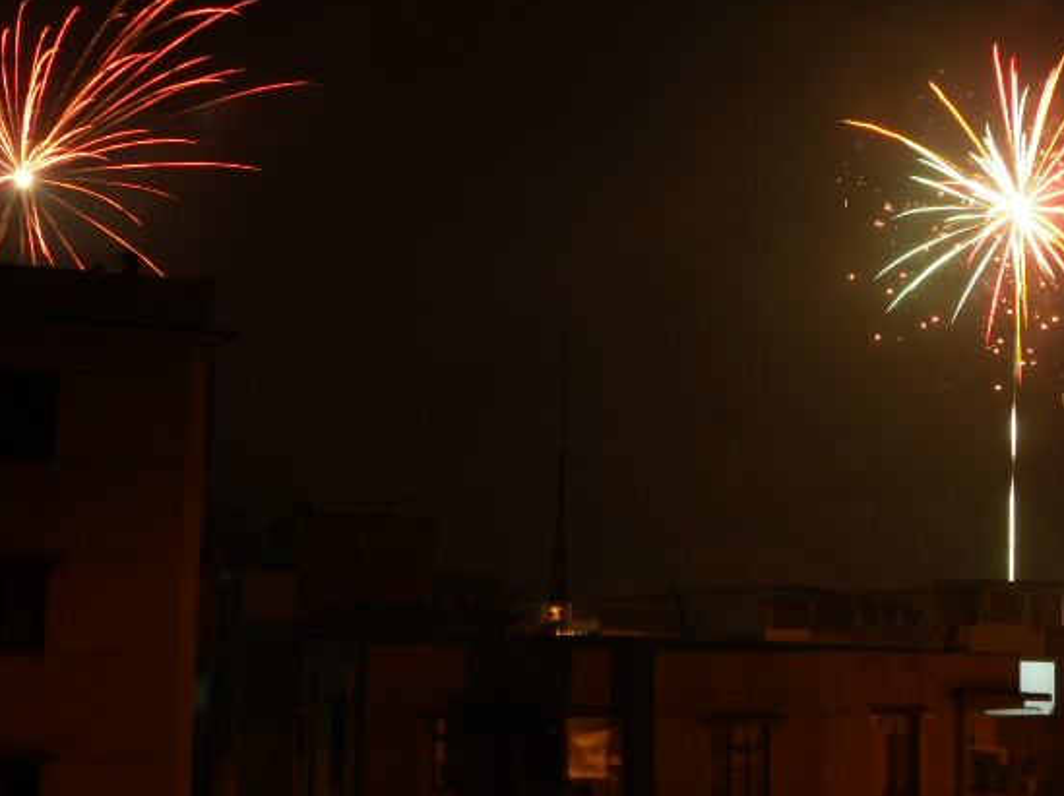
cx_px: 603
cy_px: 393
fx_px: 2580
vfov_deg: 17.5
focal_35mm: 84
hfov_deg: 23.3
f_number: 3.5
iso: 100
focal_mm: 6.3
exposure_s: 4
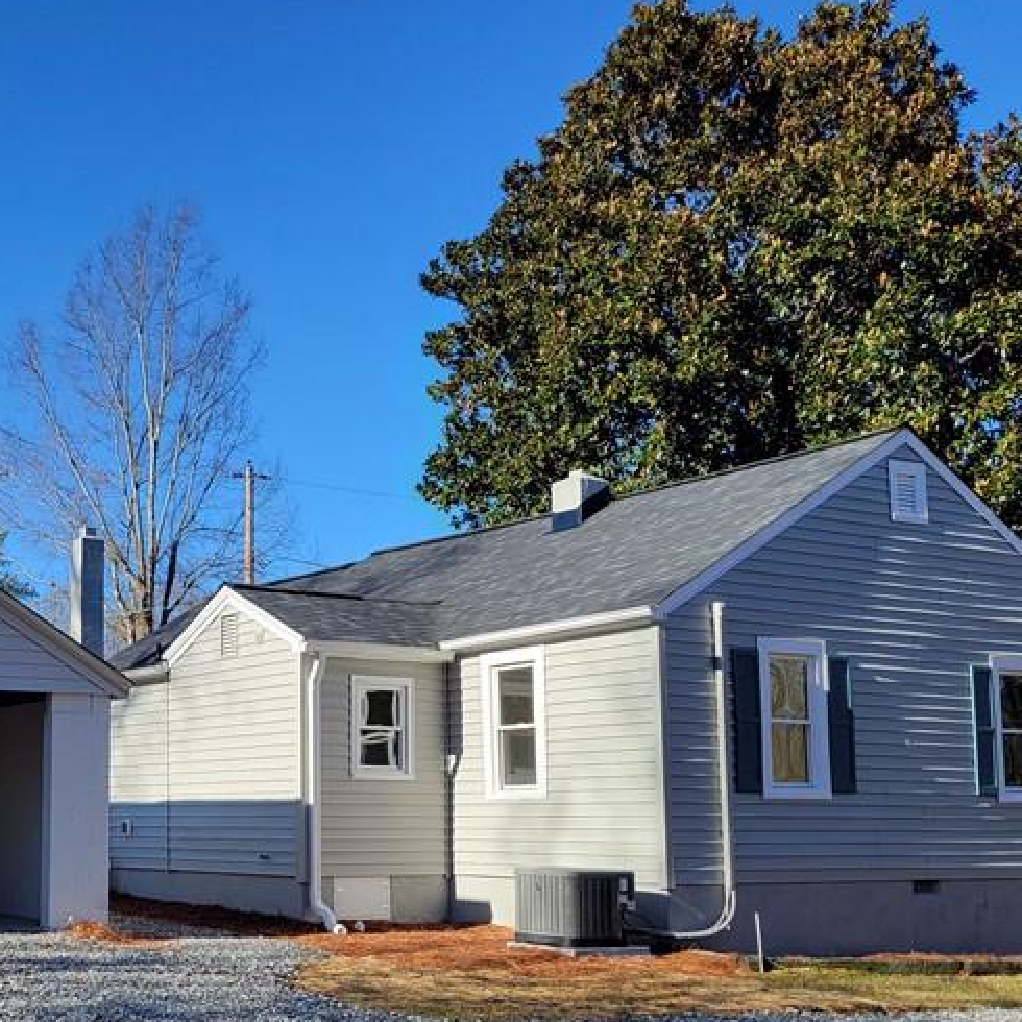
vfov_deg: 35.2
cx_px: 188
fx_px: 1603
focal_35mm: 48
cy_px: 640
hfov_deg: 34.2
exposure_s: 1/1293
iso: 40
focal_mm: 5.4
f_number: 1.8
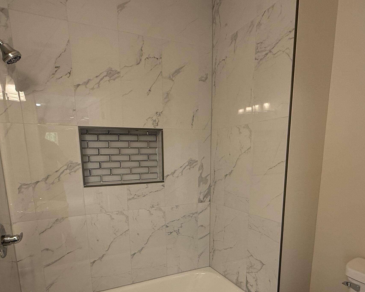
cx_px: 184
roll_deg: +2.1
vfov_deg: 56.6
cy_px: 209
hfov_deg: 70.3
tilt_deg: -11.9
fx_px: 259
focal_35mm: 24
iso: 160
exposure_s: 1/120
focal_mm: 2.22
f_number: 2.2
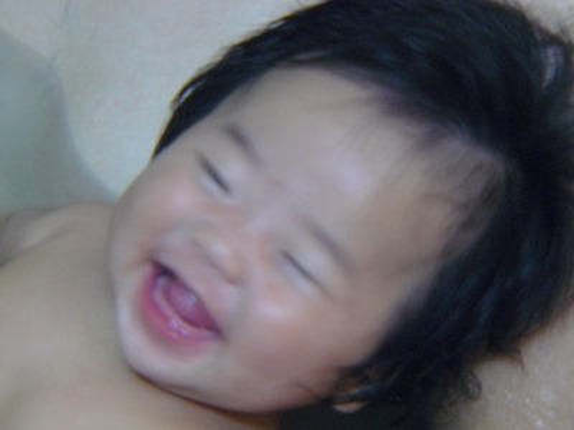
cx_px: 287
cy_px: 215
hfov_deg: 11.3
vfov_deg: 8.5
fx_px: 2902
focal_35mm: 175
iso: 400
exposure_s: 1/4
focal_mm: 29.1
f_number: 3.3
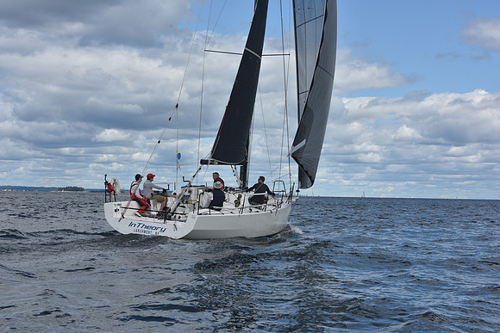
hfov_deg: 28.8
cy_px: 166
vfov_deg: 19.5
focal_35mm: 70
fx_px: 972
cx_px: 250
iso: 250
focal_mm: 70
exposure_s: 1/800
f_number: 10
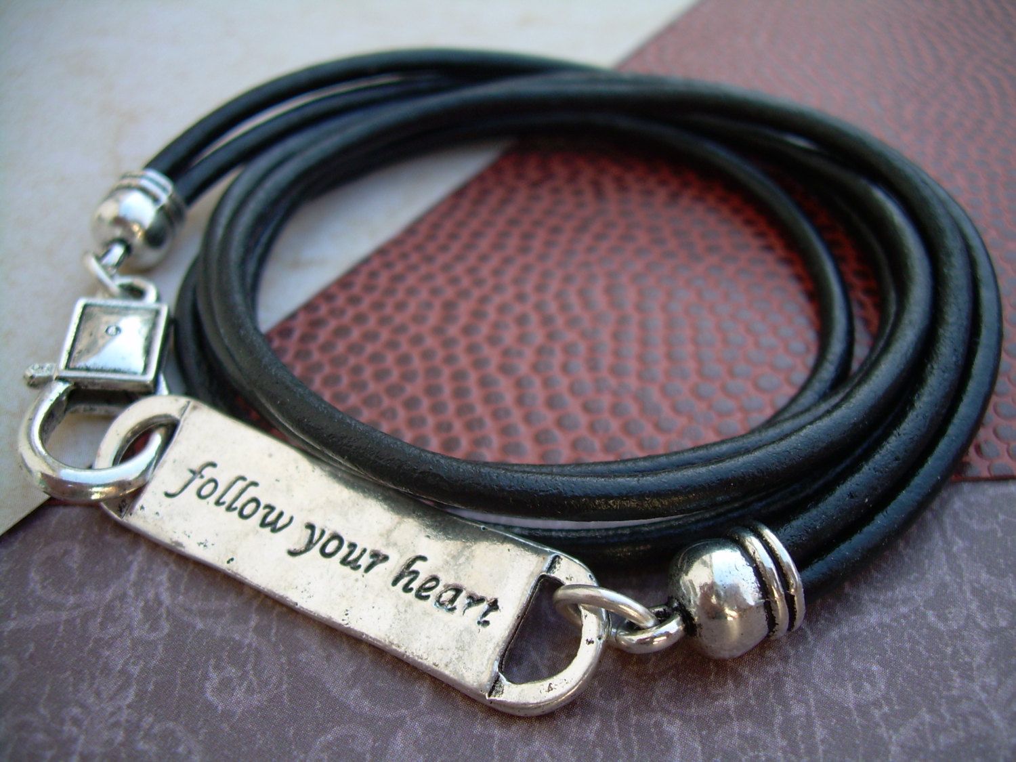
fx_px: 1115
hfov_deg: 49.0
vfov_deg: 37.7
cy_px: 381
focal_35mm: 38
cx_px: 508
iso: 50
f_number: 2.8
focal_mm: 6.3
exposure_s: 1/105
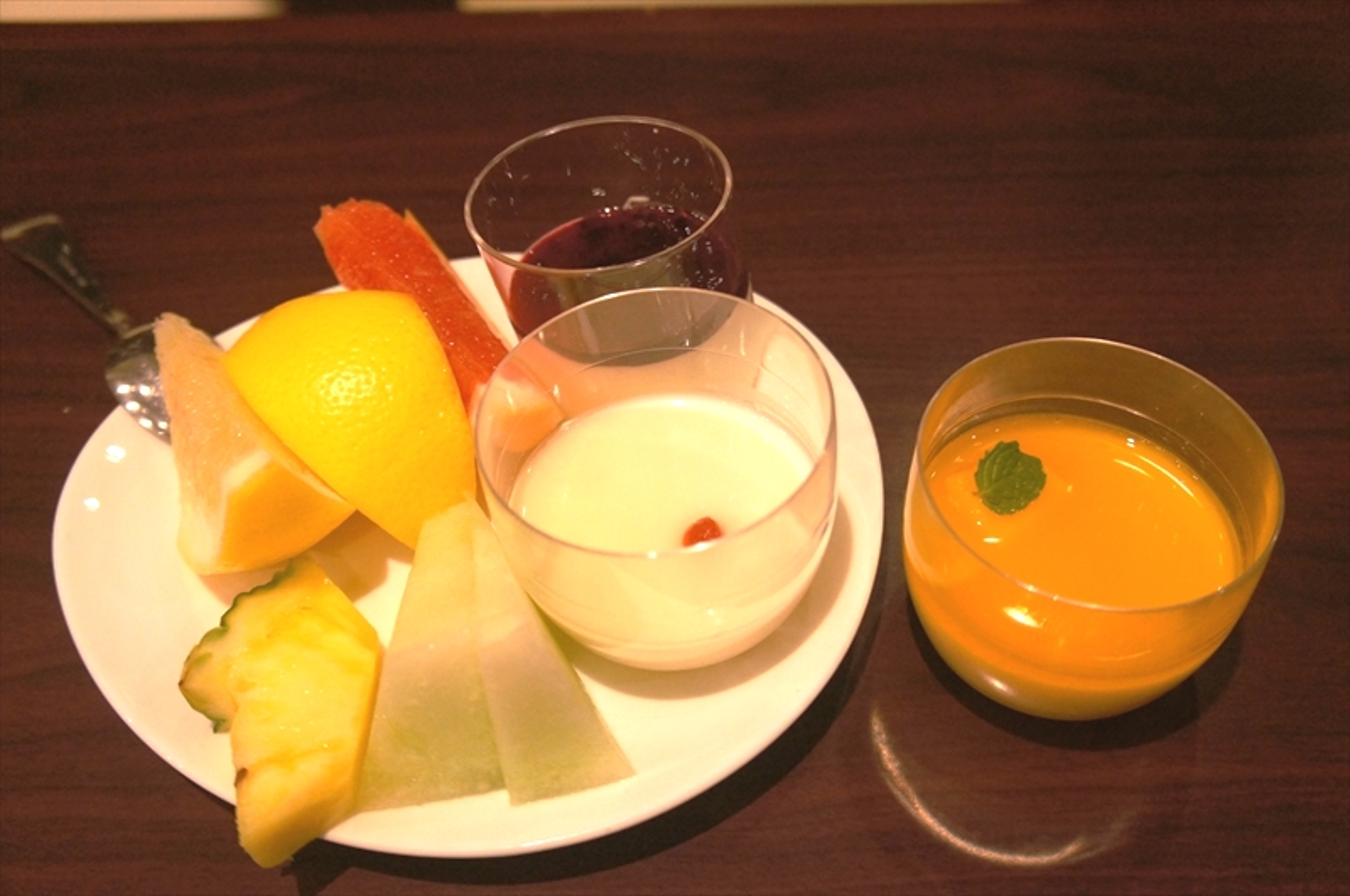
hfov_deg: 59.6
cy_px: 448
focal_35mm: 32
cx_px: 675
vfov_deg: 41.6
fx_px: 1180
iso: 1600
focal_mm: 21
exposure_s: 1/160
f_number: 4
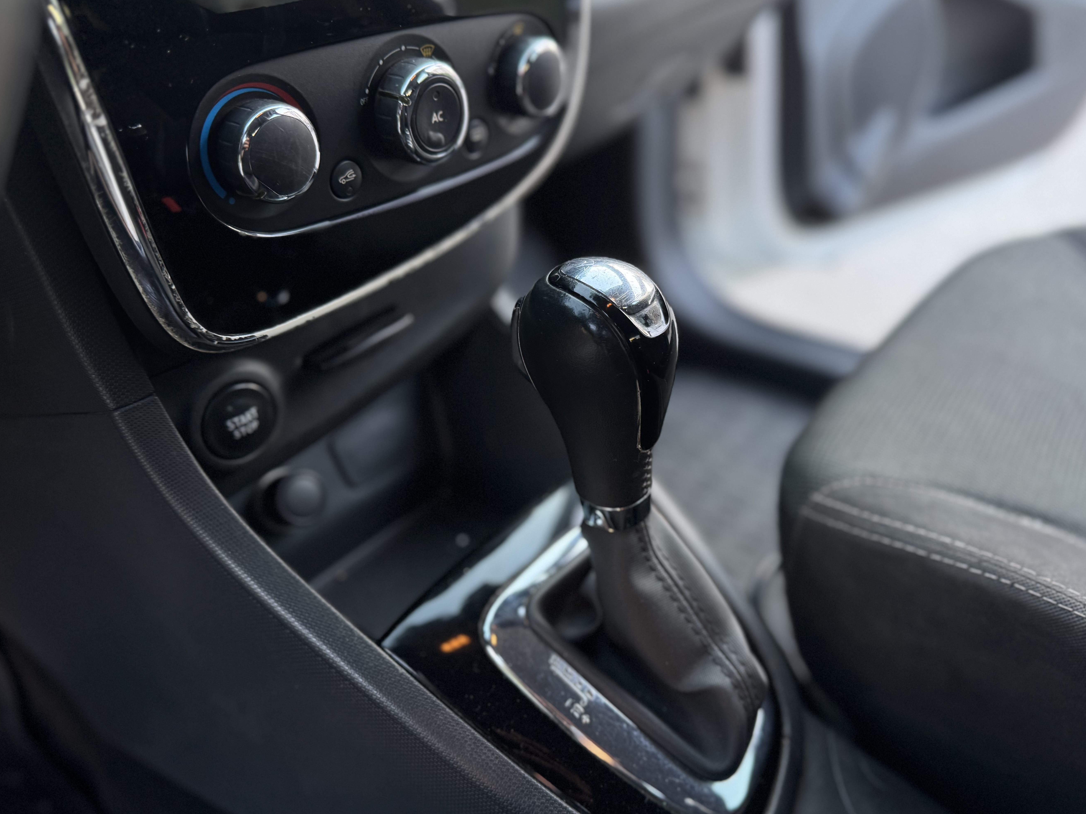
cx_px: 576
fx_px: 816
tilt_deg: -35.7
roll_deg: -4.3
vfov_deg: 53.0
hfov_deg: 67.2
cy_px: 425
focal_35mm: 26
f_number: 1.78
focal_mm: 6.76
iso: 200
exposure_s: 1/121
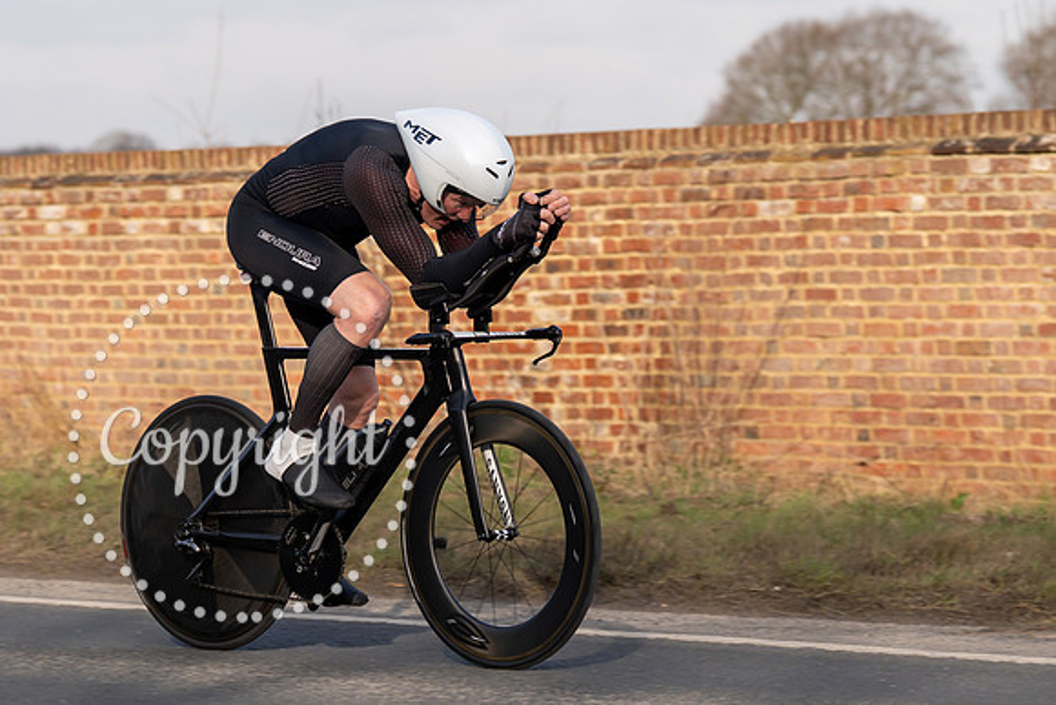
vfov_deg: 9.1
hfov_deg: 13.6
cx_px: 489
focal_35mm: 151
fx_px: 4418
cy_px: 253
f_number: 4
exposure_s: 1/800
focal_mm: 101
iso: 125
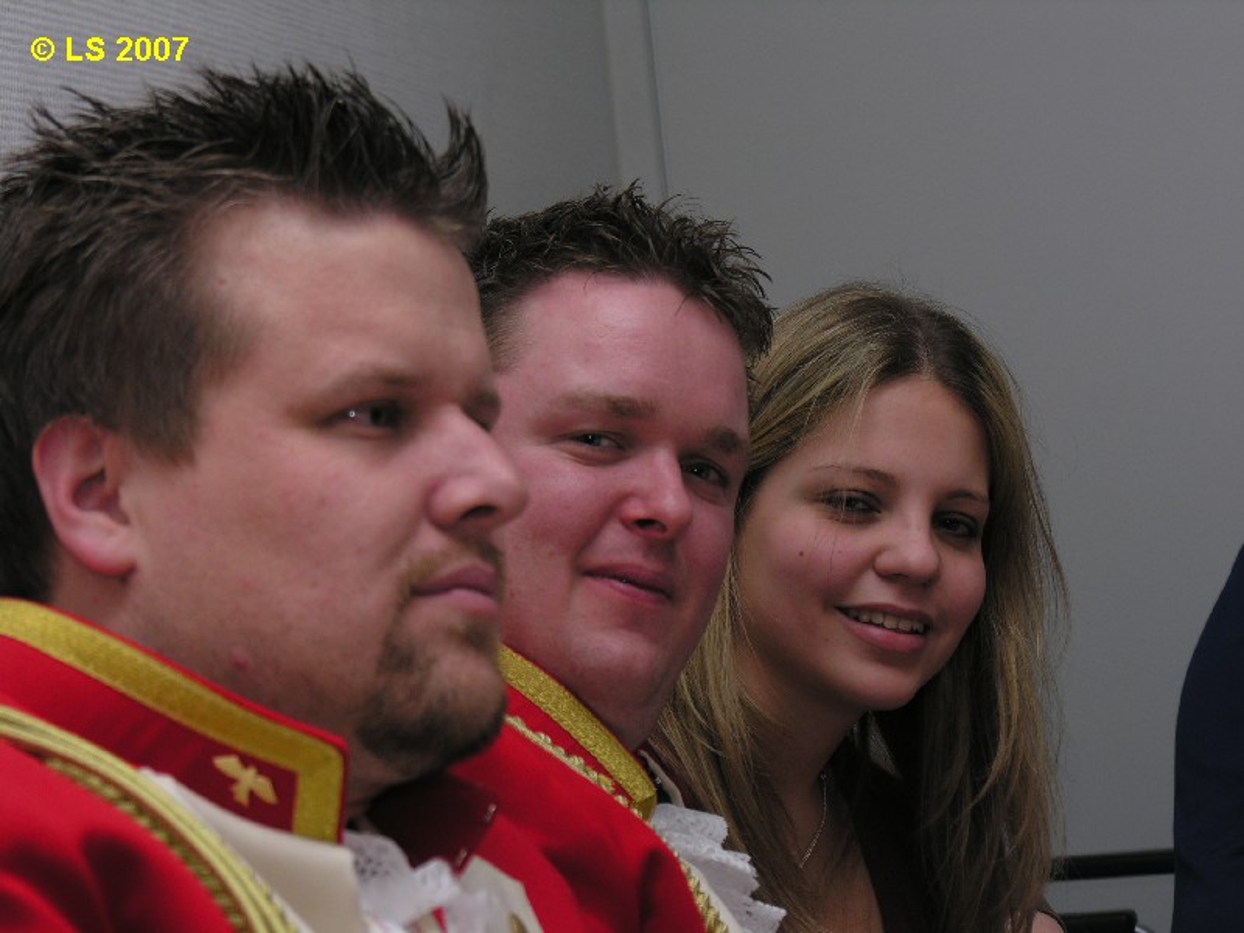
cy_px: 466
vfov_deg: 11.7
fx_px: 4564
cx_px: 622
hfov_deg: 15.5
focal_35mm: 127
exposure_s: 1/120
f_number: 4.3
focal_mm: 32.4
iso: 50
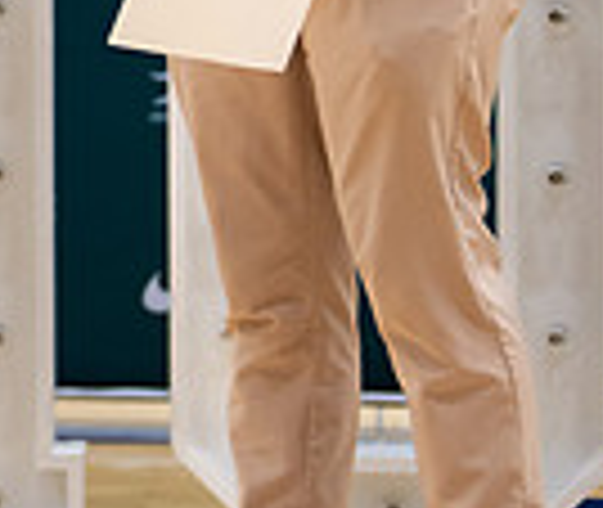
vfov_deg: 5.7
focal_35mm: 278
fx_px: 5068
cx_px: -472
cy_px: -266
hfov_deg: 6.7
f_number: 1.2
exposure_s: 1/320
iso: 400
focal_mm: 50
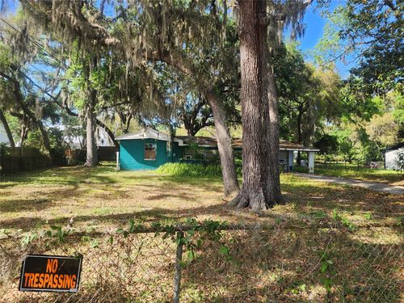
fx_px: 268
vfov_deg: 58.9
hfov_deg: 73.9
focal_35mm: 23
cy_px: 152
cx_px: 202
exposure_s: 1/180
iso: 16
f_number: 1.8
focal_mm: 6.4
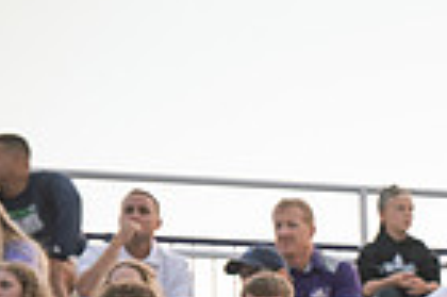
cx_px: 897
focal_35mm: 581
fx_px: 7206
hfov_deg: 3.5
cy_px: 592
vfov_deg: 2.4
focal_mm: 140
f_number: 4
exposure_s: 1/640
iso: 800
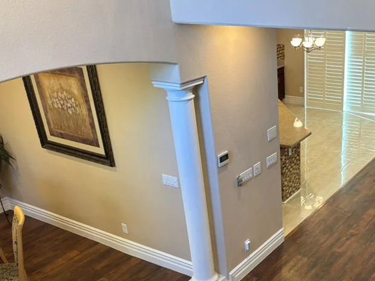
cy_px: 208
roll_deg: +1.8
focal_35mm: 43
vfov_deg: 33.0
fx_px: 466
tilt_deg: -27.4
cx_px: 285
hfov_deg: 42.4
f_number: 1.6
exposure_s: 1/60
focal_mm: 5.96
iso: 125
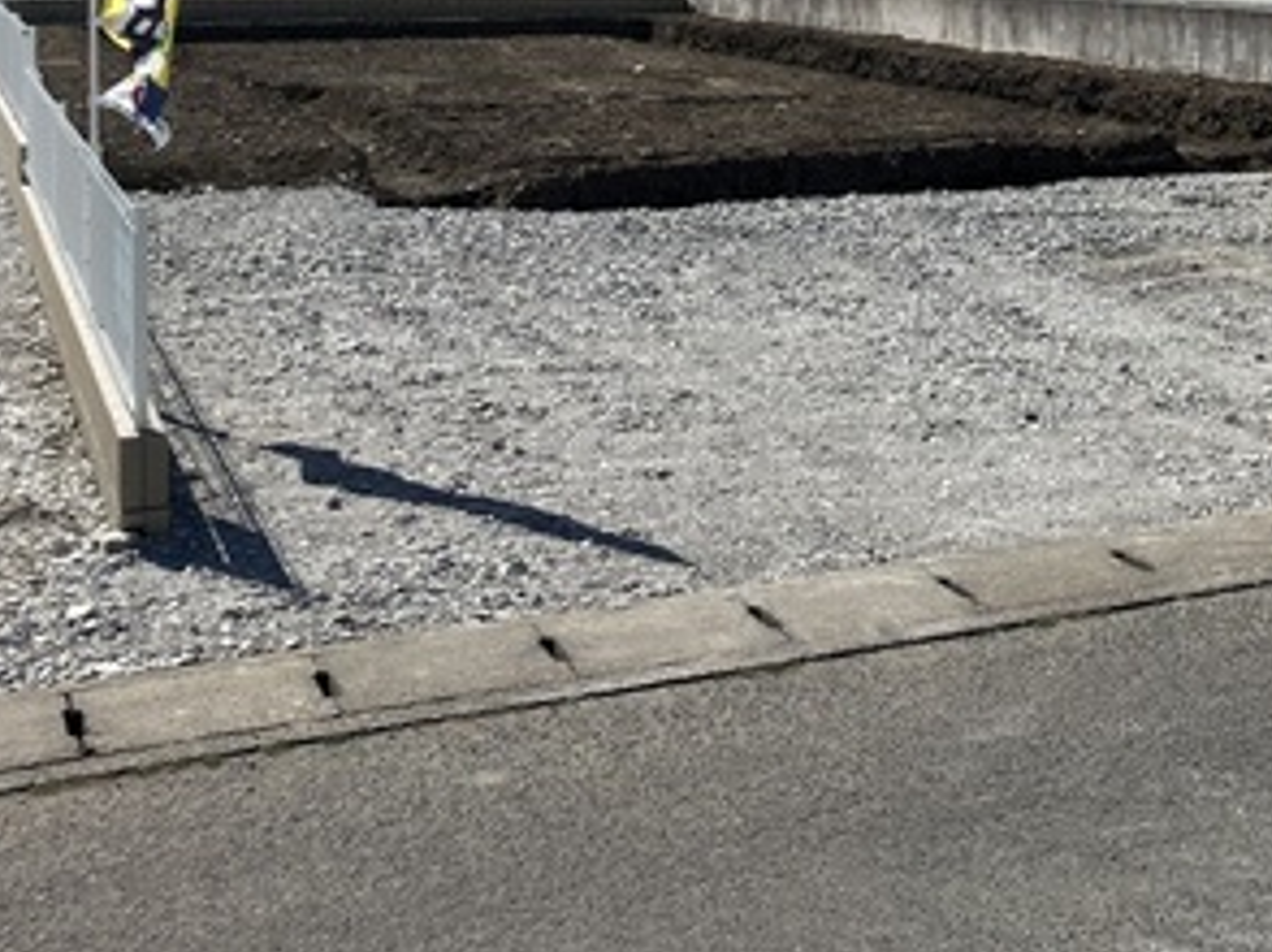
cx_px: 1129
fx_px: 2240
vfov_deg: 23.1
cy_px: 26
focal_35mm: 61
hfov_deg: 30.4
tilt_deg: -0.7
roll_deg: -0.6
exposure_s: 1/3040
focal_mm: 3.99
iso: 32
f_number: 1.8
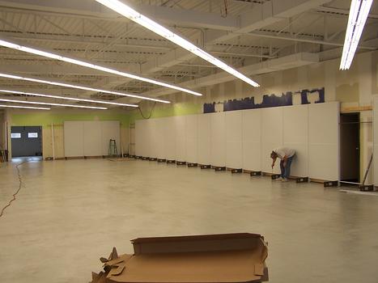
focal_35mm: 38
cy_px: 142
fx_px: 415
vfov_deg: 37.7
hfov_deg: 49.0
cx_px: 189
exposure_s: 1/60
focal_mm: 6.3
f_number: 2.8
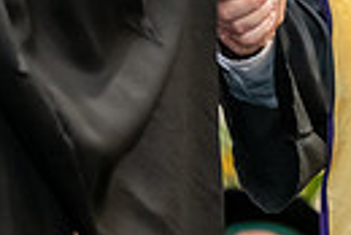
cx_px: 362
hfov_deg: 3.4
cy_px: -190
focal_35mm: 603
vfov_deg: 2.3
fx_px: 5886
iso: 3200
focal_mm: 135
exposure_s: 1/200
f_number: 3.5
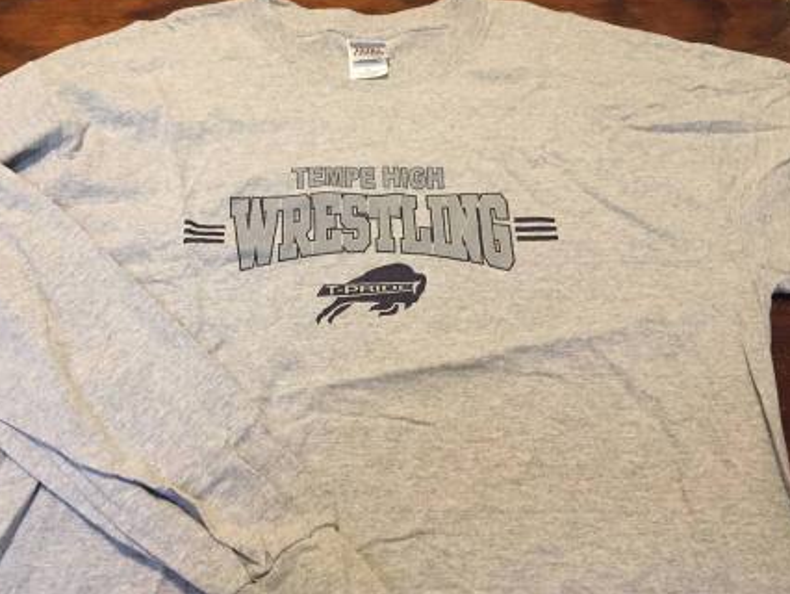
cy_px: 320
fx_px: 776
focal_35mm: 34
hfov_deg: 53.8
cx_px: 345
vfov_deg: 41.8
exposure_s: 1/30
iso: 200
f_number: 2.2
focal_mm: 4.15
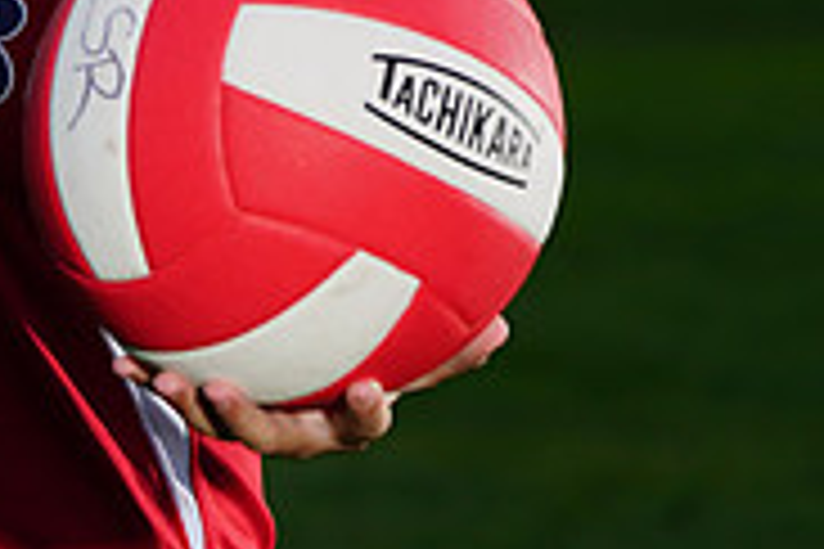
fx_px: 14350
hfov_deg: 3.3
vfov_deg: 2.2
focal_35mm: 627
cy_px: -254
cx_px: -167
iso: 200
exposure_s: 1/250
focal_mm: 198
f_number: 9
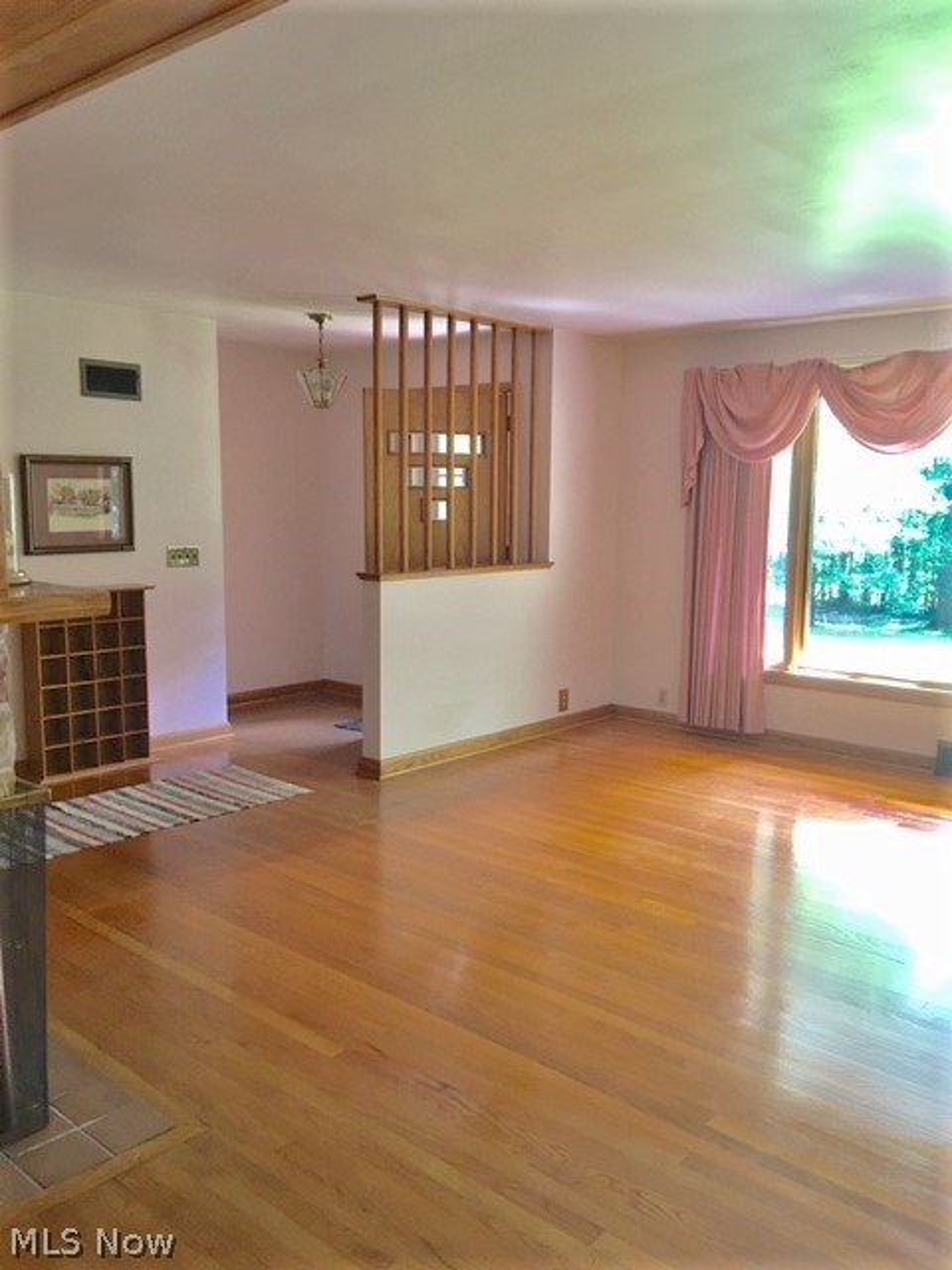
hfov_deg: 48.2
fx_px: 1063
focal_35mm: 29
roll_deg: -0.2
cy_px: 635
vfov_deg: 61.7
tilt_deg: -8.0
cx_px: 476
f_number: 2.2
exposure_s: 1/15
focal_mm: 4.15
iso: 50
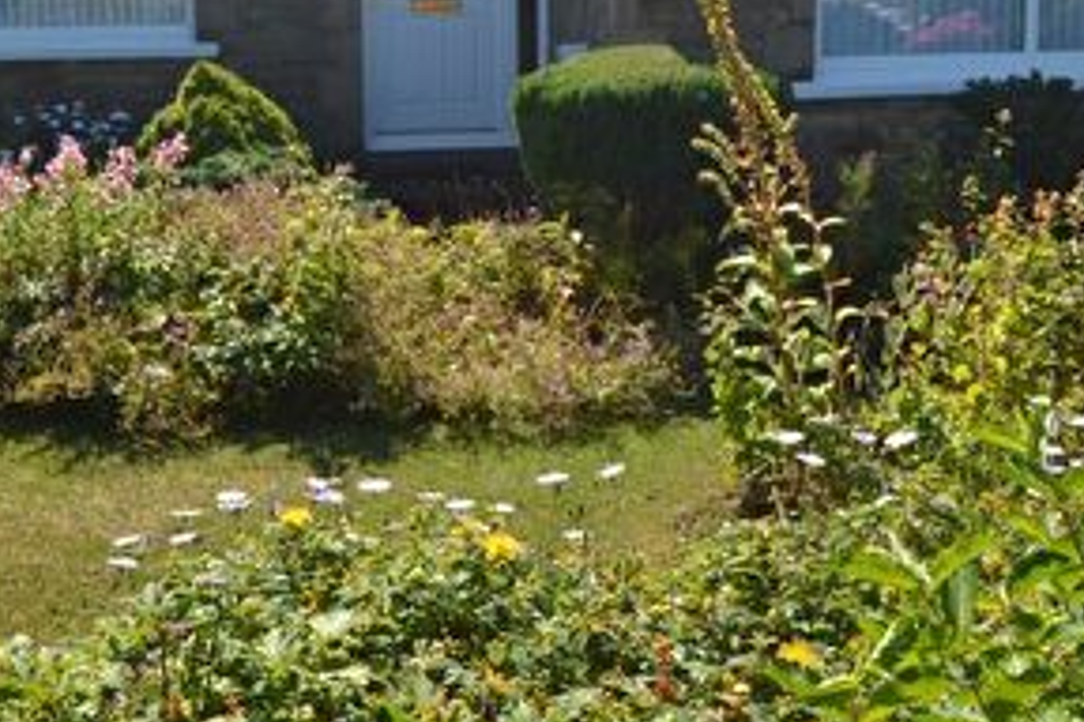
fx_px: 1536
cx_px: 550
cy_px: 6
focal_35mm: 51
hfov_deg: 38.9
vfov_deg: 25.2
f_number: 7.1
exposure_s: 1/200
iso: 100
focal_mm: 14
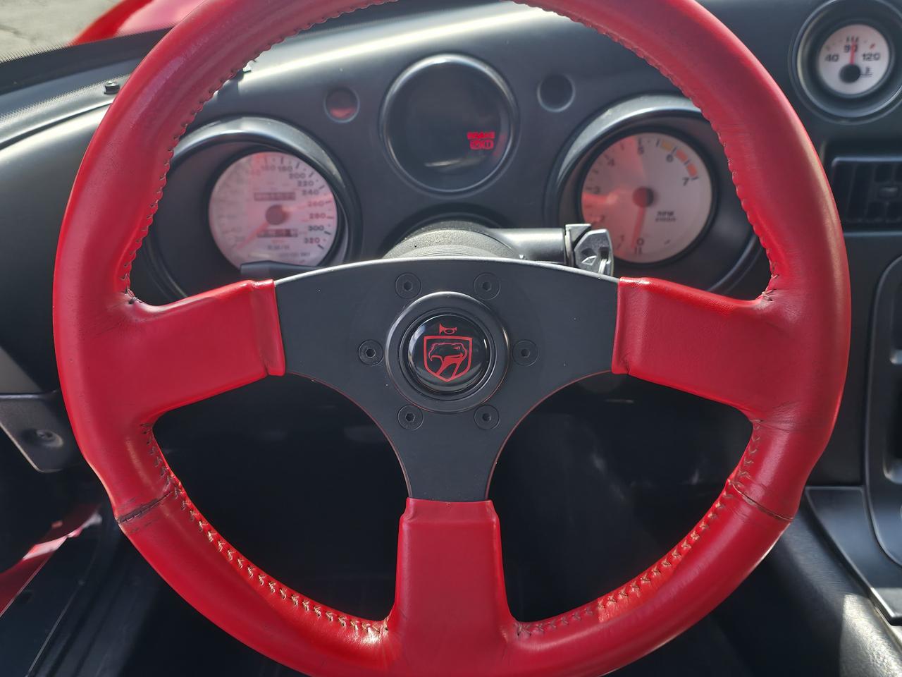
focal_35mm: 35
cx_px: 451
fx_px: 912
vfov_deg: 40.7
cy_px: 338
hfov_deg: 52.6
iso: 25
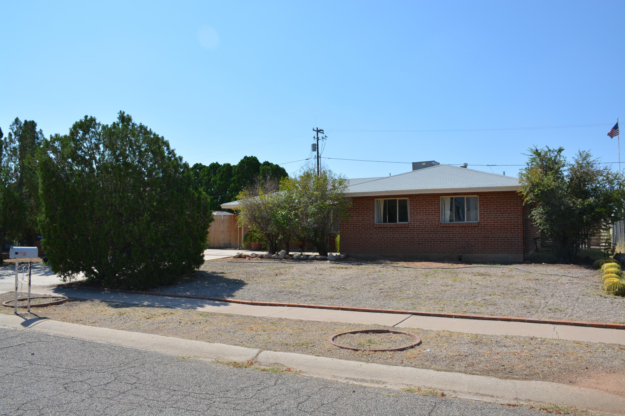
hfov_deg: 61.9
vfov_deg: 43.6
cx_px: 312
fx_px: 521
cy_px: 208
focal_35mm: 30
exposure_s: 1/250
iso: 100
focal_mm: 20
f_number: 8
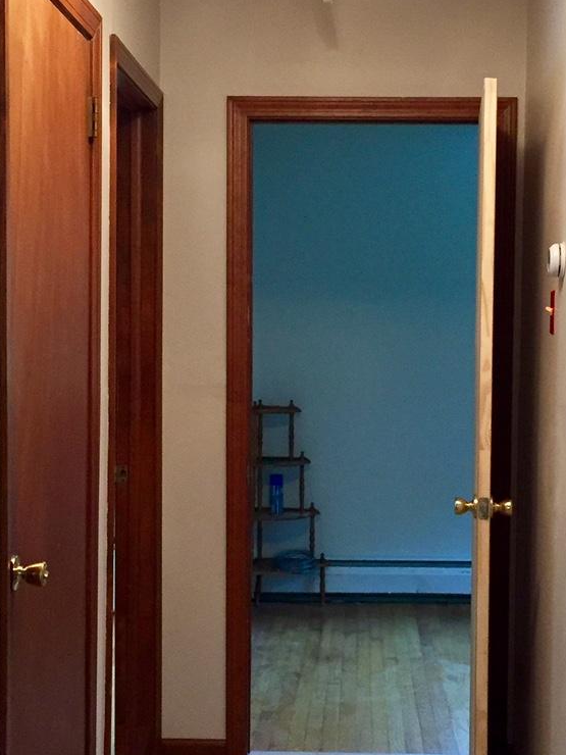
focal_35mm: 64
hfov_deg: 22.9
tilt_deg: -3.1
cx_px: 332
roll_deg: -0.4
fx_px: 1395
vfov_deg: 30.2
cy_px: 437
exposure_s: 1/30
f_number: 2.2
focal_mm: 4.15
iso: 200
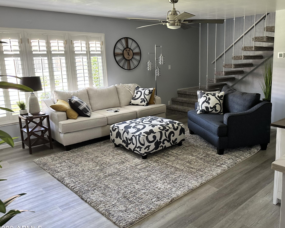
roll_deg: +2.3
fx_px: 253
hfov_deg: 58.0
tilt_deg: -11.0
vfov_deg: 48.4
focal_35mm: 30
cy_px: 105
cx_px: 178
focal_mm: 6.86
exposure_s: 1/60
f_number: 1.78
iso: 320
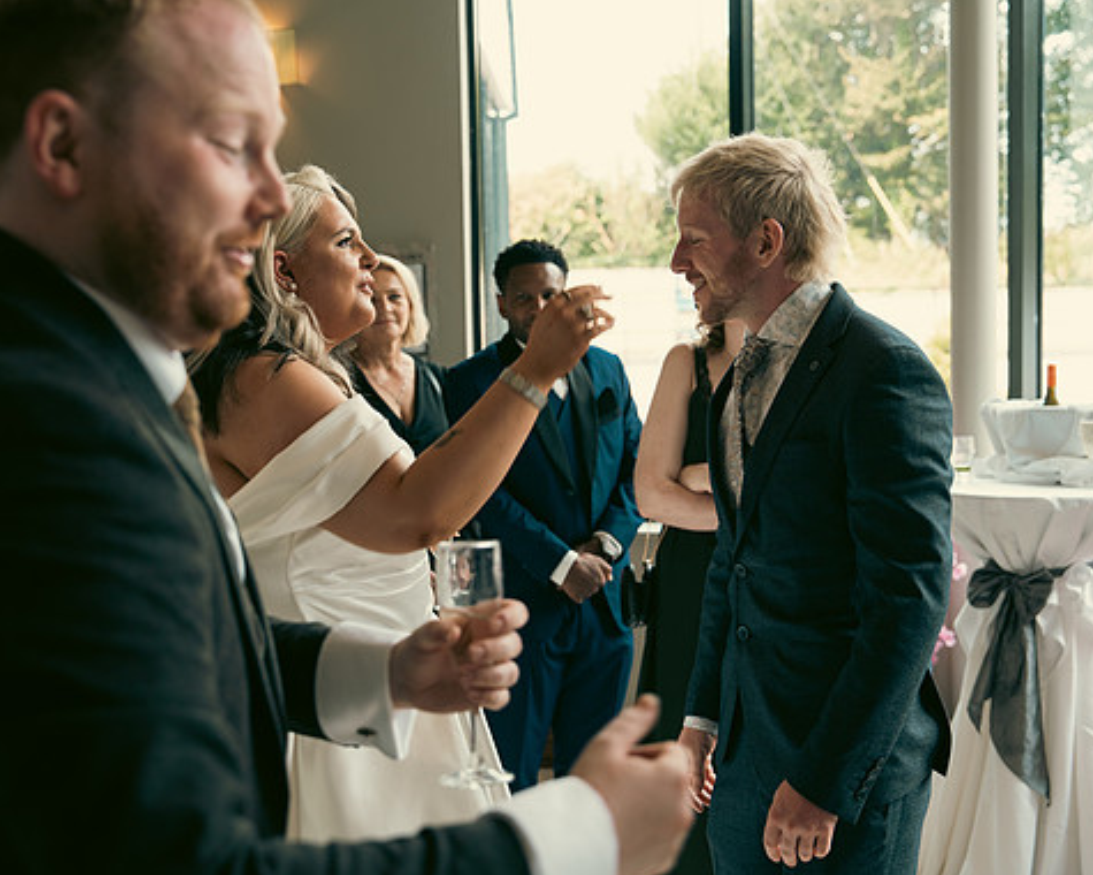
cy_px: 443
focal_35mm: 47
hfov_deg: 39.5
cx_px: 575
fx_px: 1520
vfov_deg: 32.1
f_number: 3.5
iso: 400
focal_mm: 41
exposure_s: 1/160
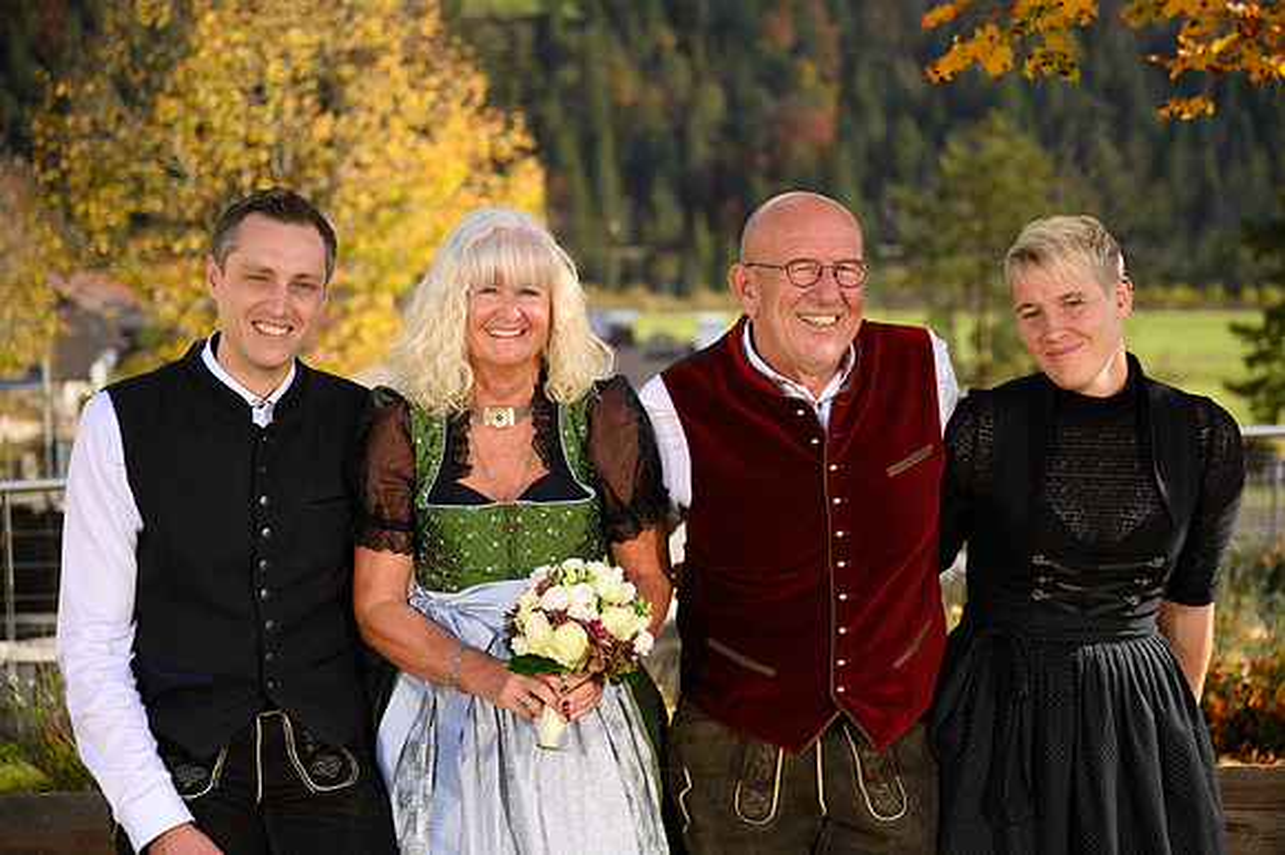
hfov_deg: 35.1
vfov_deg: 23.8
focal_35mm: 57
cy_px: 428
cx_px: 642
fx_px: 2033
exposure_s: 1/1000
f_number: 2.8
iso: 100
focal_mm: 57
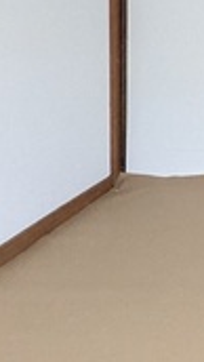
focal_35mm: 85
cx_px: 469
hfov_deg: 11.9
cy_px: -55
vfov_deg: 23.2
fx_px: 816
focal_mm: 1.83
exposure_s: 1/120
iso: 303
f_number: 2.2
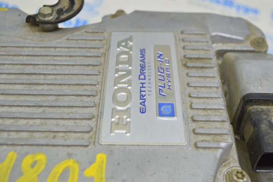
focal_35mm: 45
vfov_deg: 29.8
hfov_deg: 43.7
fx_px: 341
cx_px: 136
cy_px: 91
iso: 400
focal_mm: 30
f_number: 5.6
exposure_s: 1/25
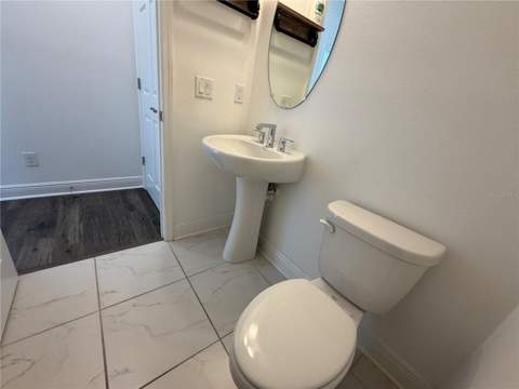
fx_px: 210
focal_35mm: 14
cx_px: 260
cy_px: 194
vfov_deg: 85.7
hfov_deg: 102.1
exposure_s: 1/120
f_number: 2.2
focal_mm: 2.22
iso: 200
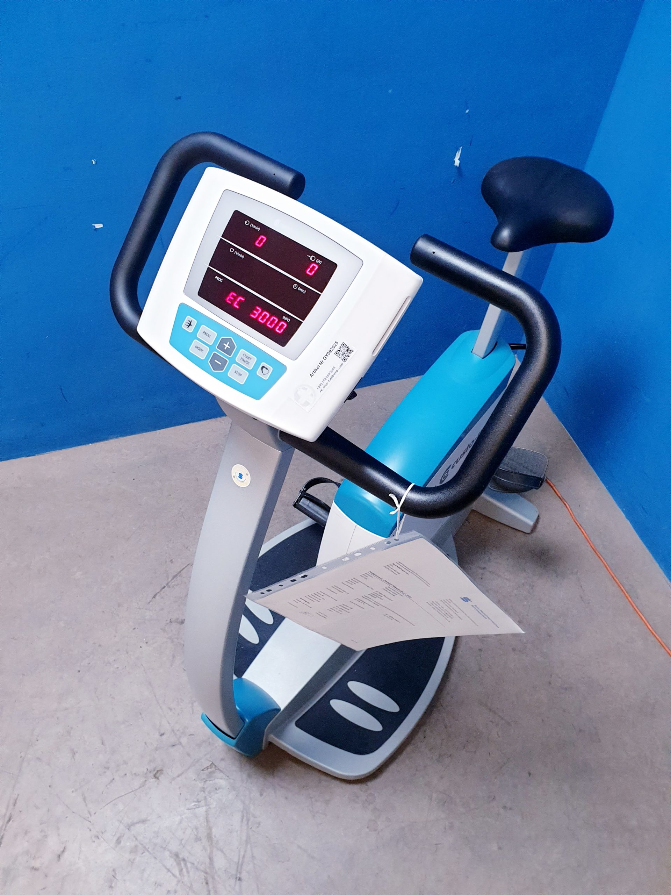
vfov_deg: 67.3
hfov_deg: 53.1
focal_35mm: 26
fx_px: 672
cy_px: 448
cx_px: 336
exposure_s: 1/50
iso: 320
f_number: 2.4
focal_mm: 4.3
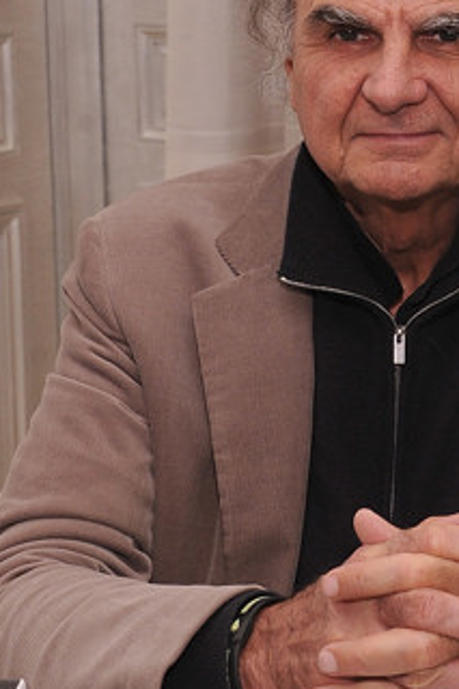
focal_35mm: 135
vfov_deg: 15.0
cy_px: 81
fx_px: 2584
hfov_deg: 10.1
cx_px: 386
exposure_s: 1/60
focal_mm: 45
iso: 1000
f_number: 6.3
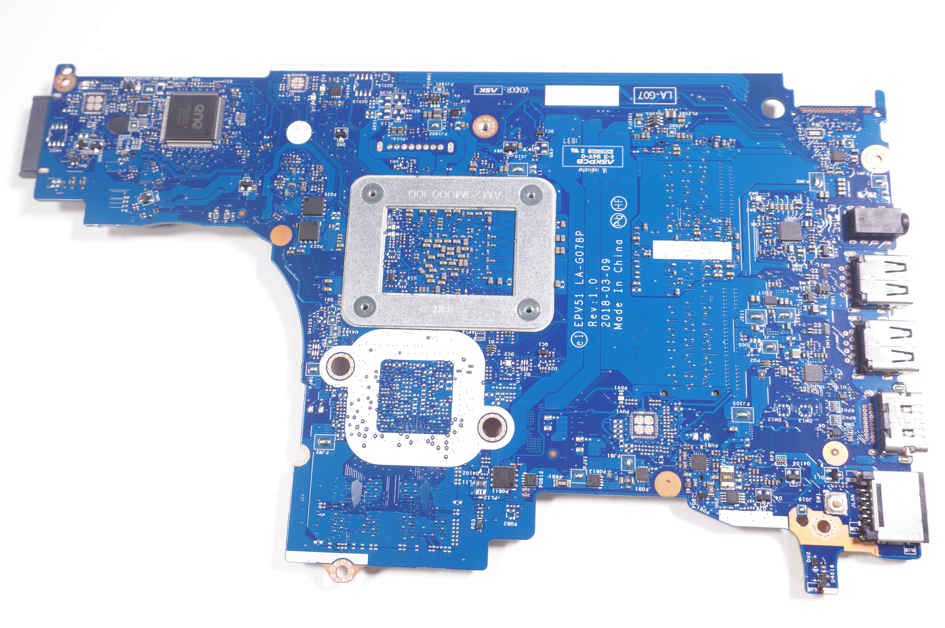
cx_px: 472
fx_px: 905
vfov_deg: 38.3
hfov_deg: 55.1
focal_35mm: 34
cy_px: 314
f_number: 5
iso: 640
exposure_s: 1/160
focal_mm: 23
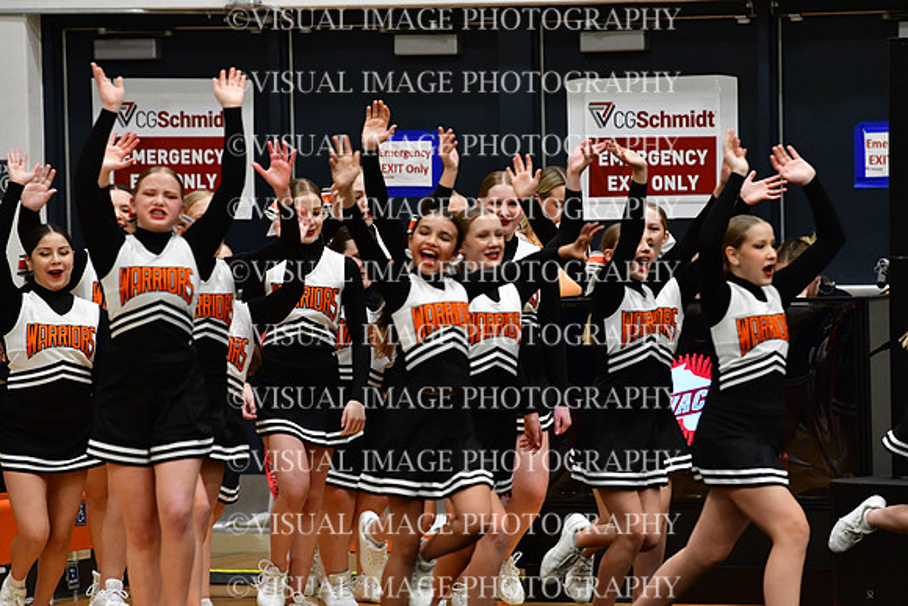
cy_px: 303
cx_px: 454
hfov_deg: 6.9
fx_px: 7568
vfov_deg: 4.6
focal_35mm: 300
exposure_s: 1/500
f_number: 3.5
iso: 4000
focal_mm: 200
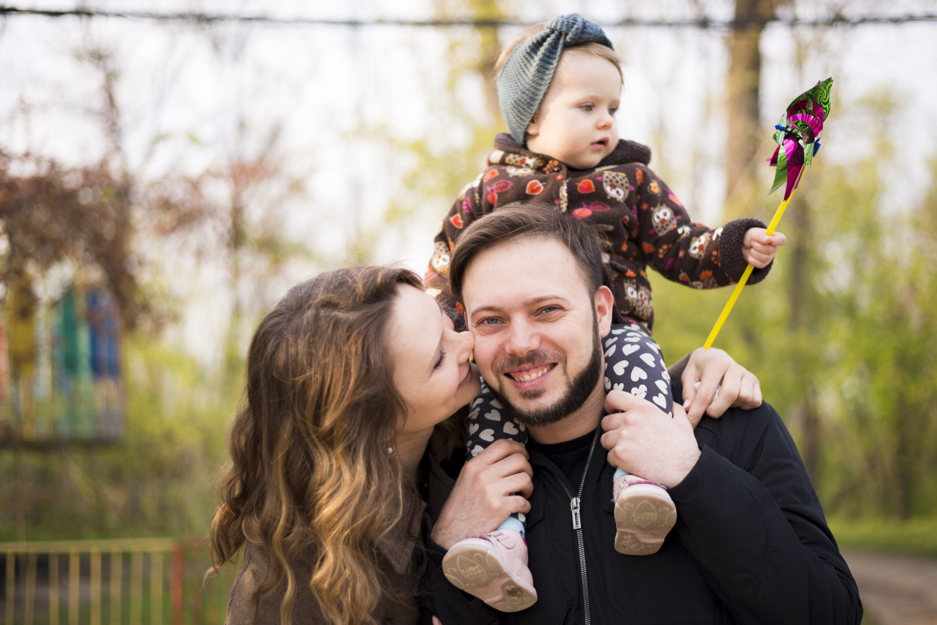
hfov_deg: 39.6
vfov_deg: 27.0
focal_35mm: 50
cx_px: 468
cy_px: 312
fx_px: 1302
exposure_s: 1/1000
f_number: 1.8
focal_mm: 50
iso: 125
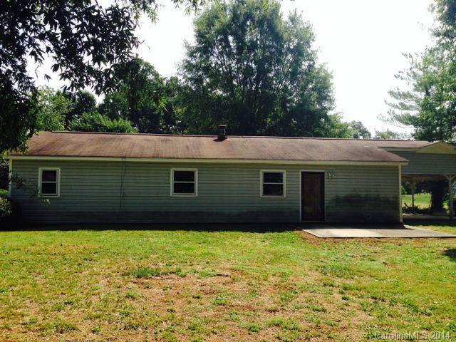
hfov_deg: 55.4
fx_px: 435
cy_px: 171
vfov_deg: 42.9
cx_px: 228
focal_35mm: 33
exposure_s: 1/1004
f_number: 2.4
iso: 50
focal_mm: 4.12
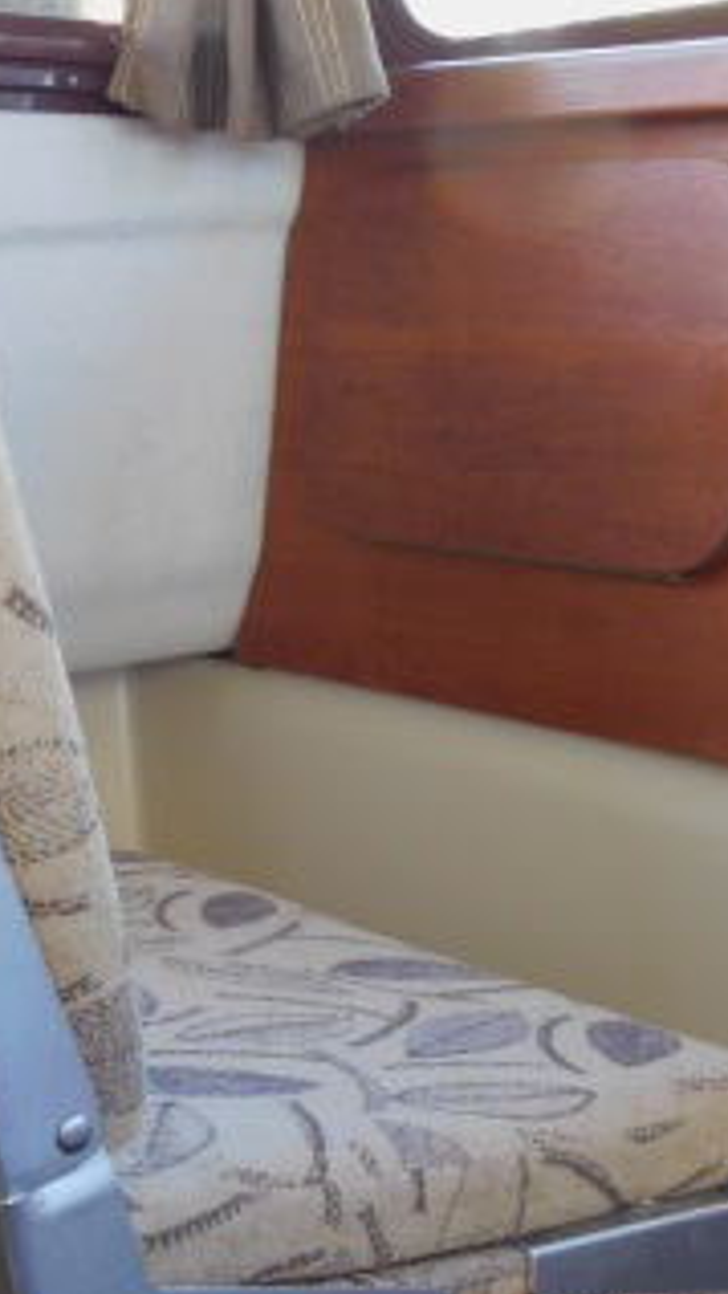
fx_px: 2538
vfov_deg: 28.5
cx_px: -16
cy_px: 818
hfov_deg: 16.0
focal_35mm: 74
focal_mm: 6.3
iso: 280
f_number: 3.5
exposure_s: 1/30
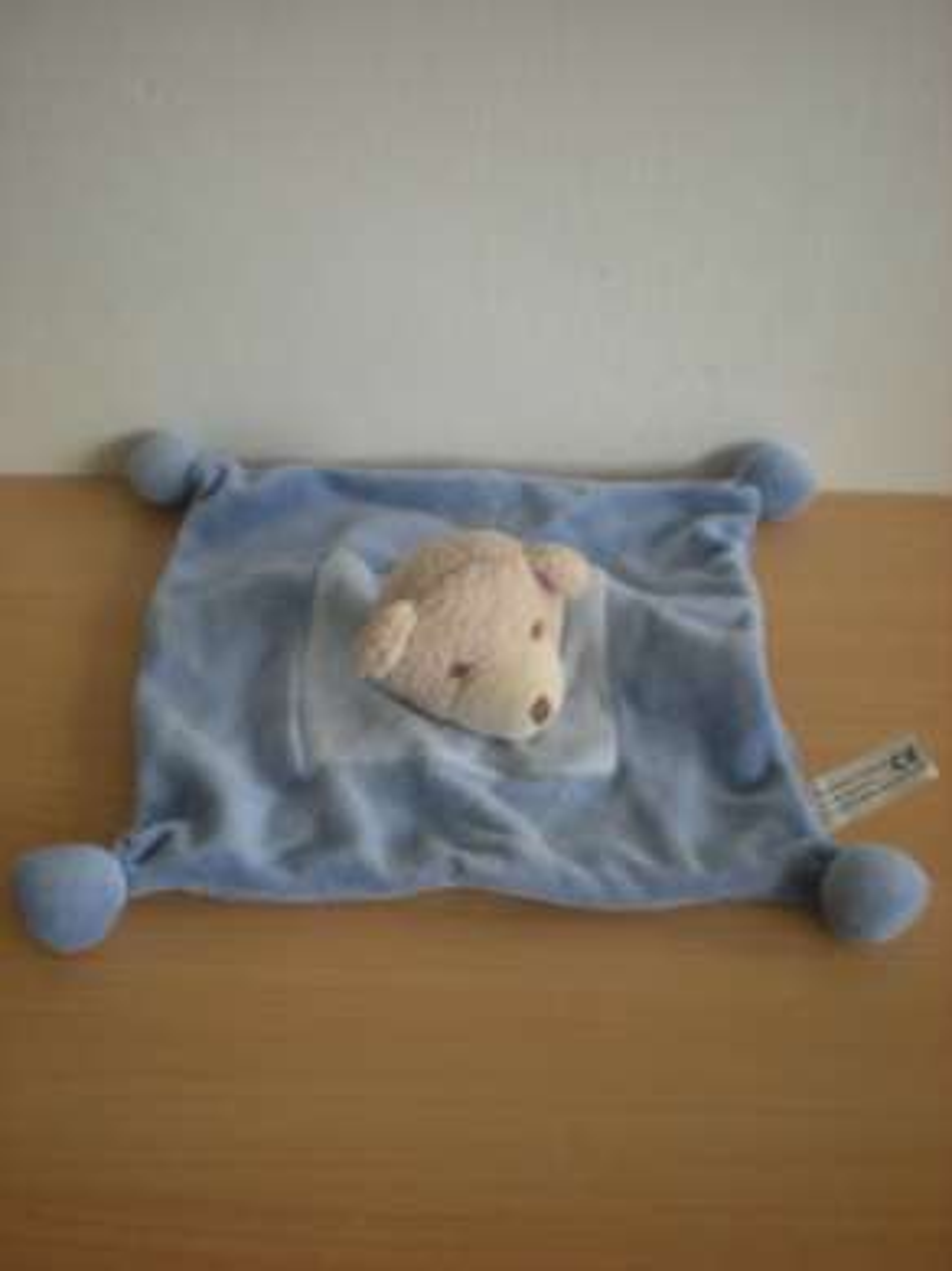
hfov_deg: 37.7
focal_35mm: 38
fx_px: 1395
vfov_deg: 49.0
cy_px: 636
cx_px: 476
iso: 200
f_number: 3.1
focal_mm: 6.3
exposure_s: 1/31.7
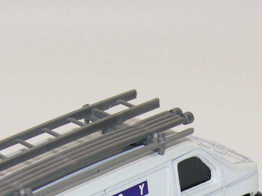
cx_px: 102
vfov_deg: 7.5
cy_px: 191
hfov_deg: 10.1
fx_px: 1483
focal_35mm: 196
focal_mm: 13
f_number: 4
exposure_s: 1/30
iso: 100
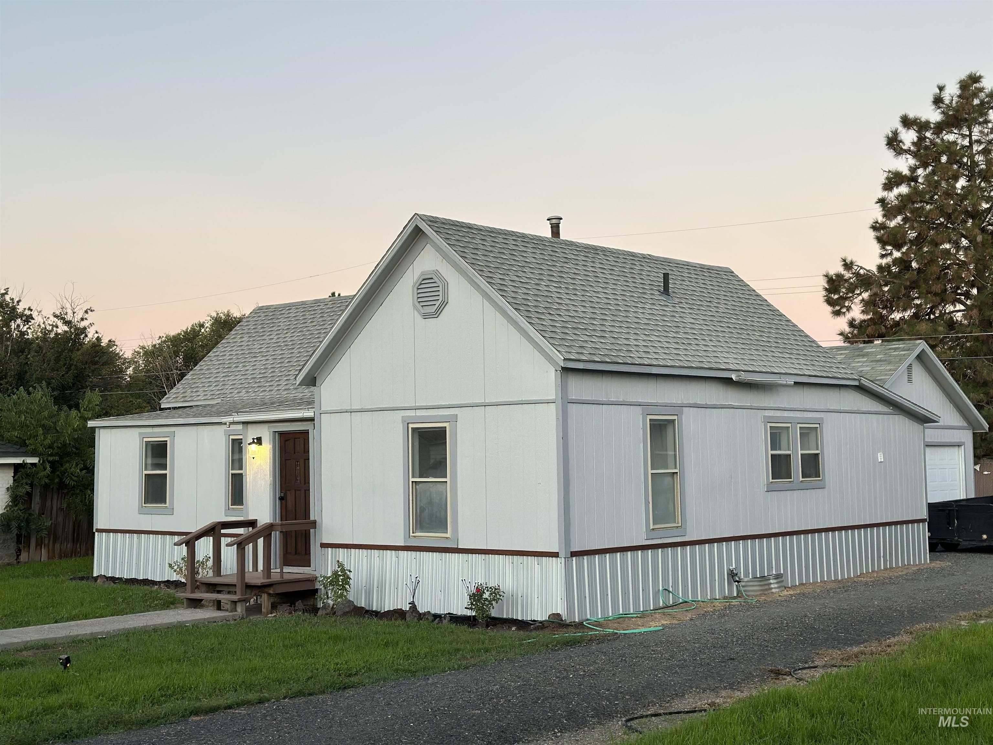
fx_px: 1377
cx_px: 496
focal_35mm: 48
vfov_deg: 30.3
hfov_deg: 39.7
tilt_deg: +3.3
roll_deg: +0.4
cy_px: 372
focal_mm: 6.86
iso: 80
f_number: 1.78
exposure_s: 1/120
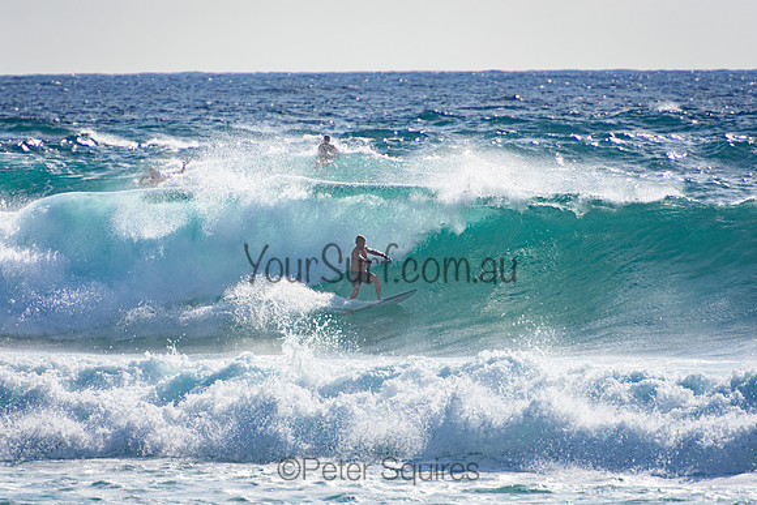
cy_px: 252
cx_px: 378
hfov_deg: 3.4
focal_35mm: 600
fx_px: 12619
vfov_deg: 2.3
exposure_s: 1/2000
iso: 250
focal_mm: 400
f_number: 5.6
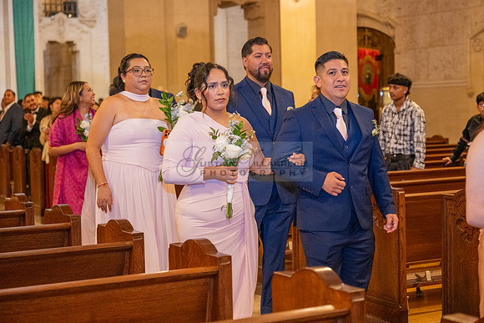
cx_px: 242
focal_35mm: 70
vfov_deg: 19.5
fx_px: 941
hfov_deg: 28.8
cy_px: 162
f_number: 3.5
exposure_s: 1/200
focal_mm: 70
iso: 2000
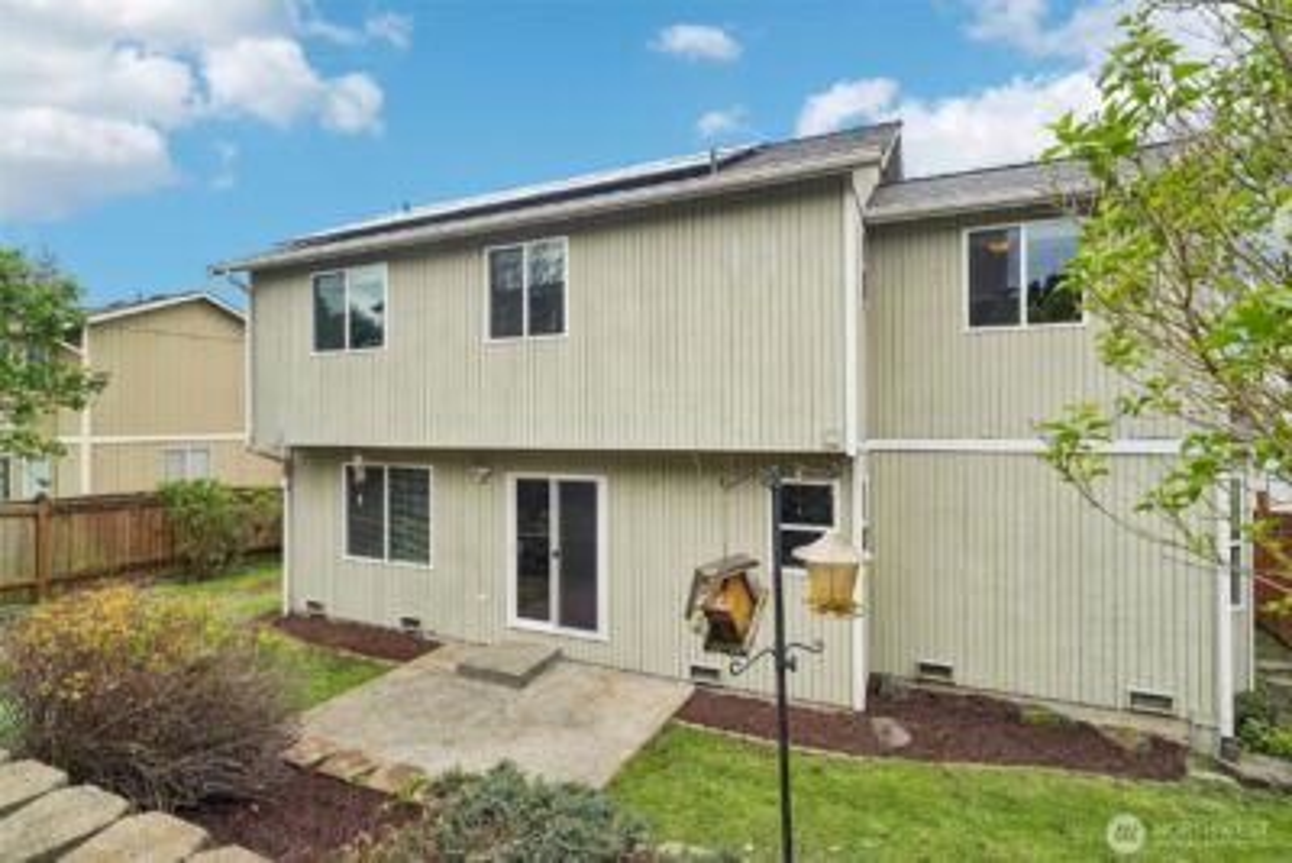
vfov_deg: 73.8
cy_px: 432
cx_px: 646
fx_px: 574
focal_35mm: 16
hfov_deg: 96.7
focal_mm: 16
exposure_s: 1/1000
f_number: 8
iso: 1600
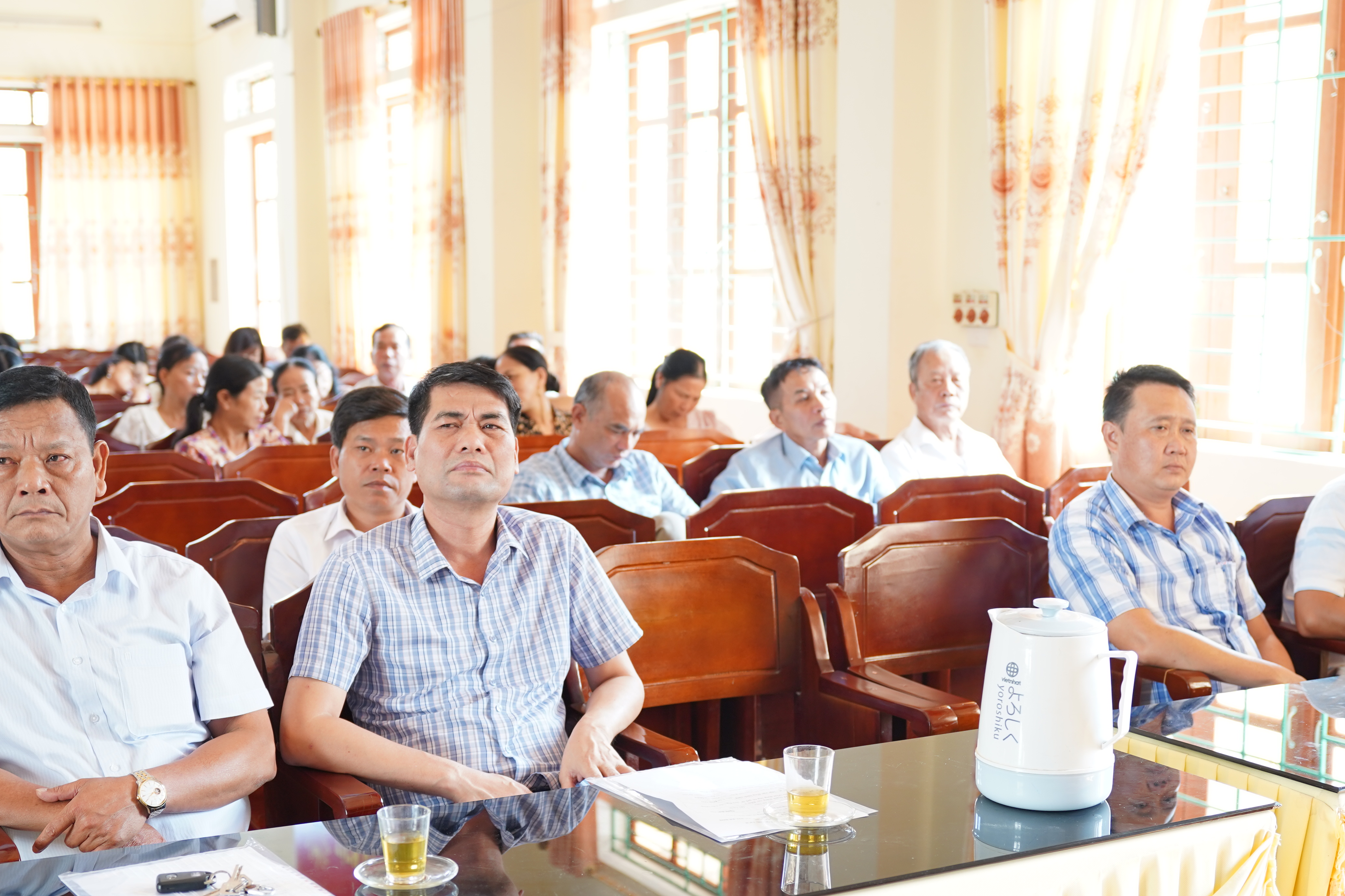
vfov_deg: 27.9
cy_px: 608
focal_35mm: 48
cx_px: 650
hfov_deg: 41.1
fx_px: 1793
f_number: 2.8
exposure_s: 1/40
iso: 320
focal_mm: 33
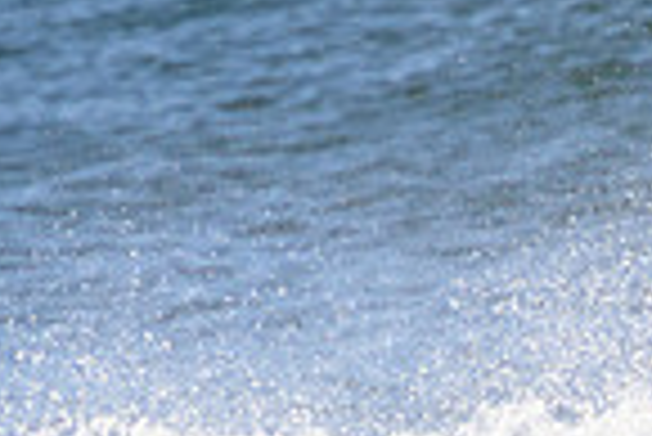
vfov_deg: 0.4
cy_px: 717
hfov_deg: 0.6
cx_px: 549
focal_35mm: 3199
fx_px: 57994
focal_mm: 800
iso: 900
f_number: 11
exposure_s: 1/2000
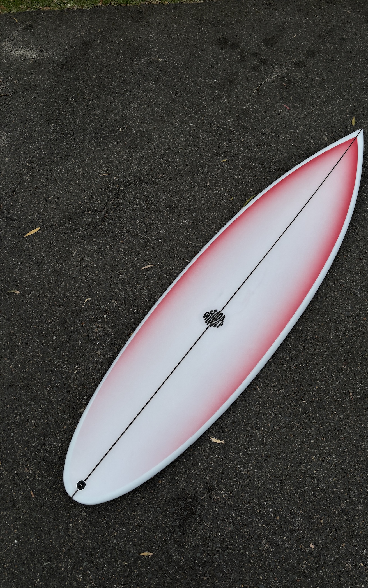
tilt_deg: -59.3
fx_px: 449
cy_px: 292
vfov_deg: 66.5
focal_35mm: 28
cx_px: 220
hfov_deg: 44.3
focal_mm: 5.96
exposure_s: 1/302
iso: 50
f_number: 1.6
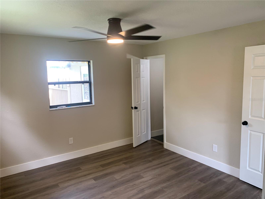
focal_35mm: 26
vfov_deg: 53.1
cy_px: 100
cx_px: 132
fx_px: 199
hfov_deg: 67.3
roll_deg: +1.7
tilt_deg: -7.1
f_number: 1.8
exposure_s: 1/80
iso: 100
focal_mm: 4.25
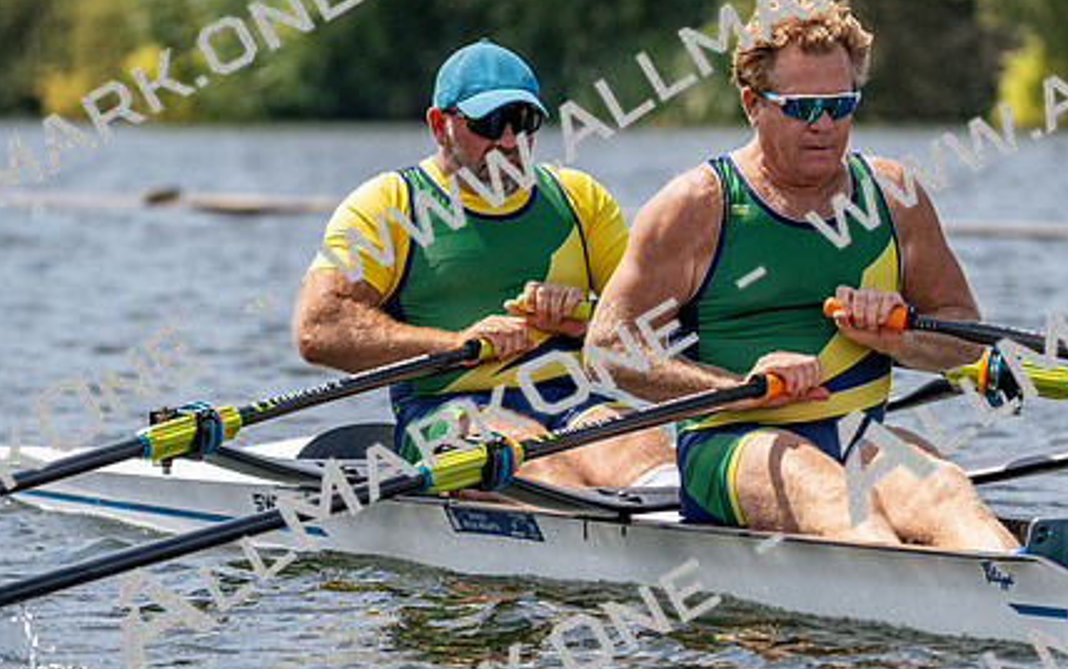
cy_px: 291
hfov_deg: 6.1
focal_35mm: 345
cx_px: 624
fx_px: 10047
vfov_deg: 3.8
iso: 320
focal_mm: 250
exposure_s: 1/2000
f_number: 5.6
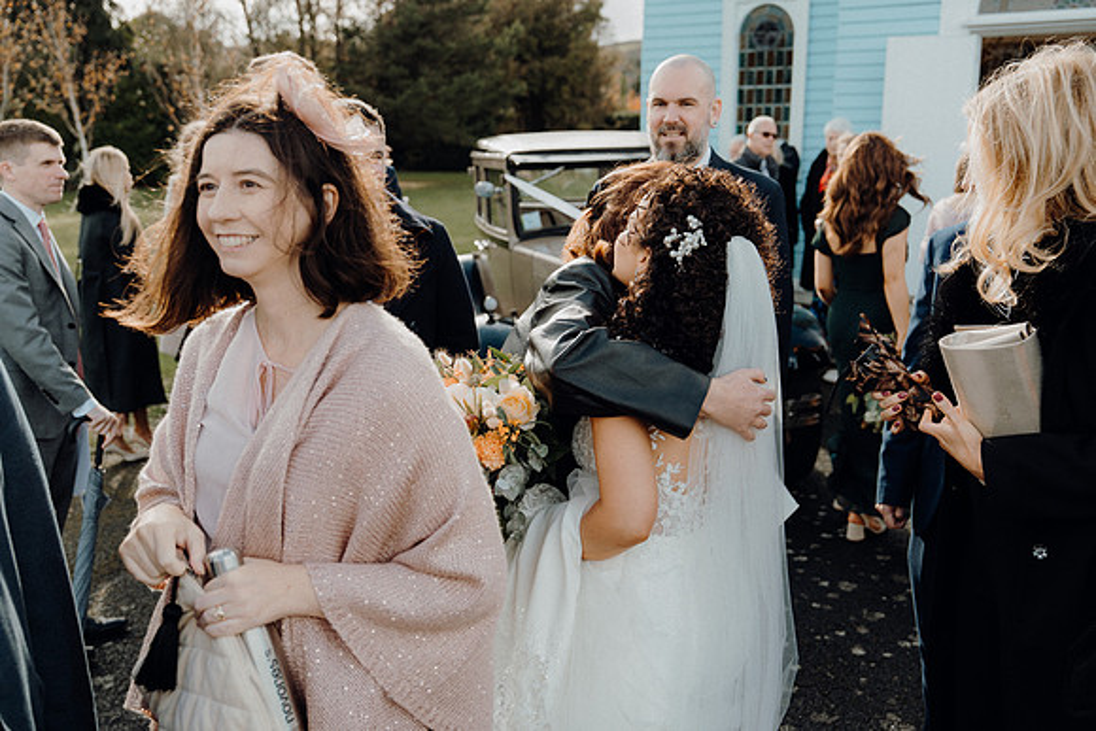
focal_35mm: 34
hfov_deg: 55.8
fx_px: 1035
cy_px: 366
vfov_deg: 38.9
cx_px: 548
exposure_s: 1/500
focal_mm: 34
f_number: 3.5
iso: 200
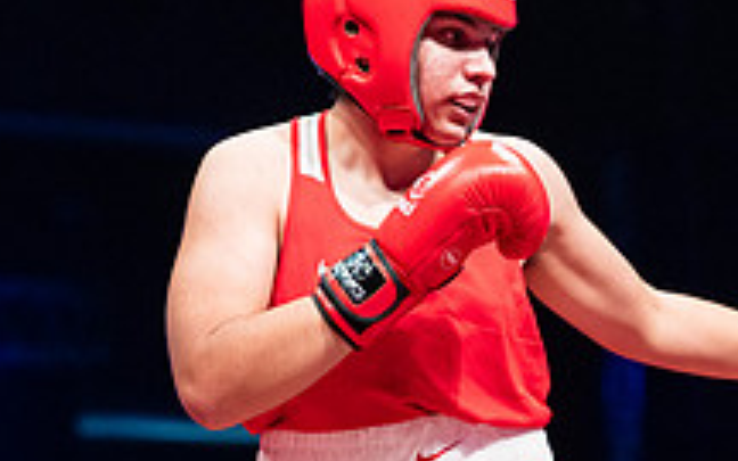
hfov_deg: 11.1
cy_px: 374
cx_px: 882
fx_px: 3741
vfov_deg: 7.0
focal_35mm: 186
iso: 4000
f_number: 2.8
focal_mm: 68
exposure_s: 1/1000
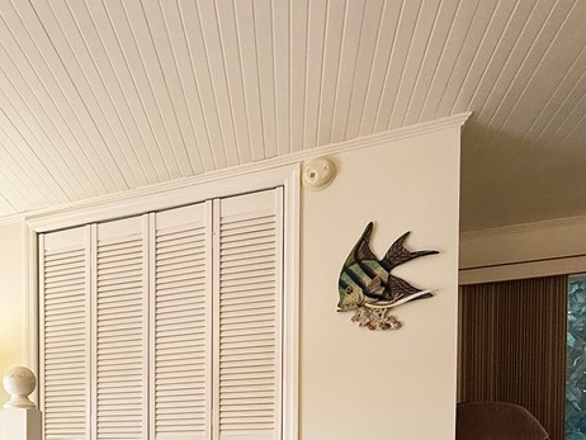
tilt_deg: -0.8
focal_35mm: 31
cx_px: 65
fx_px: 525
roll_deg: -0.2
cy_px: 472
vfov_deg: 38.5
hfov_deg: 51.8
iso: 125
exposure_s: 1/120
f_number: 2.2
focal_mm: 2.22
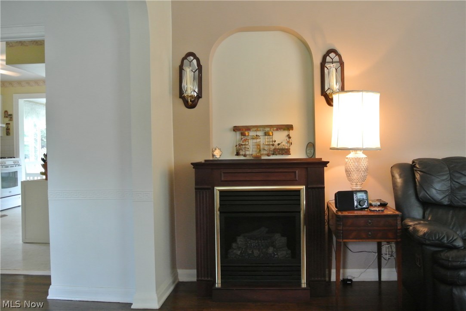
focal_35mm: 31
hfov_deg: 60.2
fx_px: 402
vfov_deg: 42.4
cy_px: 156
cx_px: 233
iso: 1000
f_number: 3.8
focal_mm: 11.8
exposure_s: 1/60
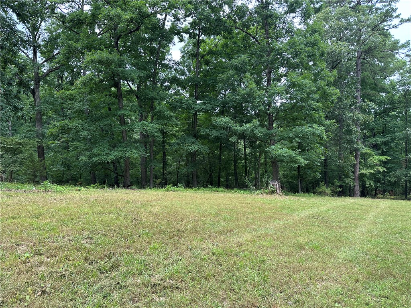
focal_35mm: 24
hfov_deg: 71.6
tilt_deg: -2.6
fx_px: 285
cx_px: 206
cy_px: 154
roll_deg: +2.2
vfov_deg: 56.8
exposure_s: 1/623
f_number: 1.78
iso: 80
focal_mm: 6.86
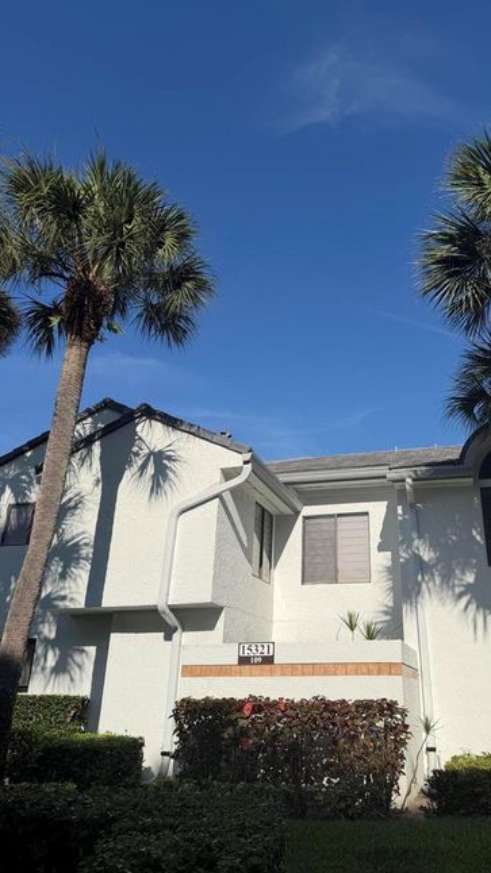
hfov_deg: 42.3
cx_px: 323
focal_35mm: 27
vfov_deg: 69.9
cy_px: 434
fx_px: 625
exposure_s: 1/8130
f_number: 1.78
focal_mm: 6.76
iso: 80
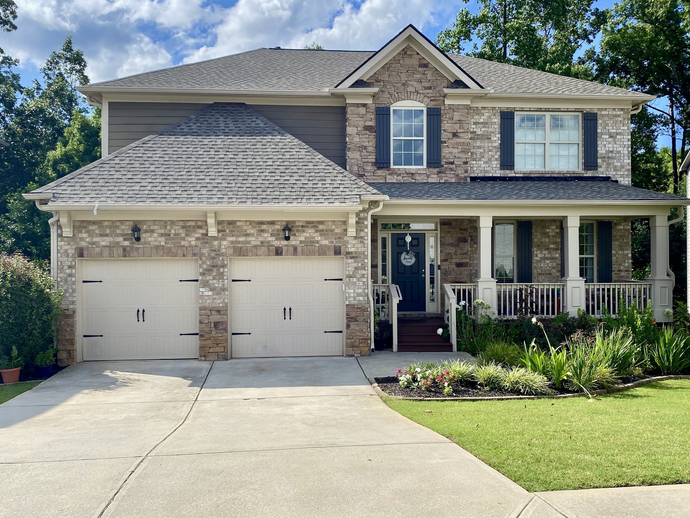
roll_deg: +0.6
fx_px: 598
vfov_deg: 46.8
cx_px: 357
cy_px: 260
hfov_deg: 59.9
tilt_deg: -0.6
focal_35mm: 30
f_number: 1.8
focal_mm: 4.25
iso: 32
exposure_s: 1/2513
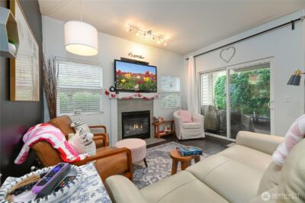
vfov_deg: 81.1
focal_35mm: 14
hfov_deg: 104.3
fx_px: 119
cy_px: 102
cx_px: 152
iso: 200
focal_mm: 14
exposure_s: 1/20
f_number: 7.1
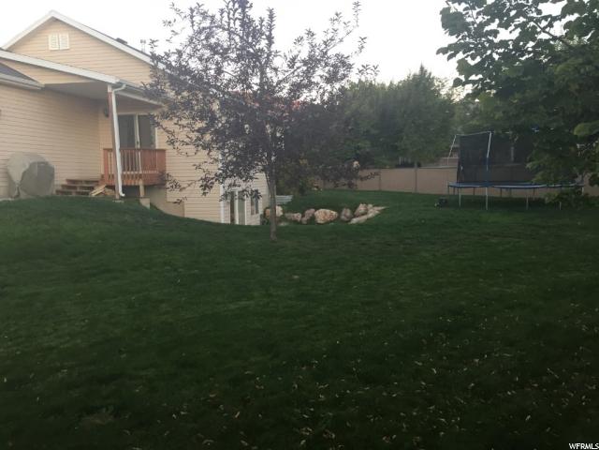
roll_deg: +0.9
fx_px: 502
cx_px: 300
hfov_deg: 61.7
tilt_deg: -5.2
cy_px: 225
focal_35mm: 29
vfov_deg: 48.2
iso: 32
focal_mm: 4.15
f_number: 2.2
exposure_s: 1/30
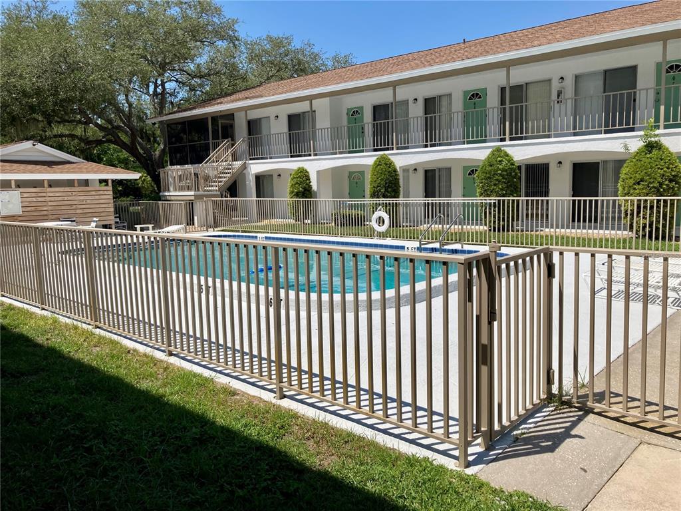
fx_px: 551
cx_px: 340
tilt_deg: -5.7
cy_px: 256
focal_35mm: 28
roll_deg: +1.8
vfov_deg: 49.7
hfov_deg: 63.4
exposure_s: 1/3436
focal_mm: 3.99
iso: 20
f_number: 1.8
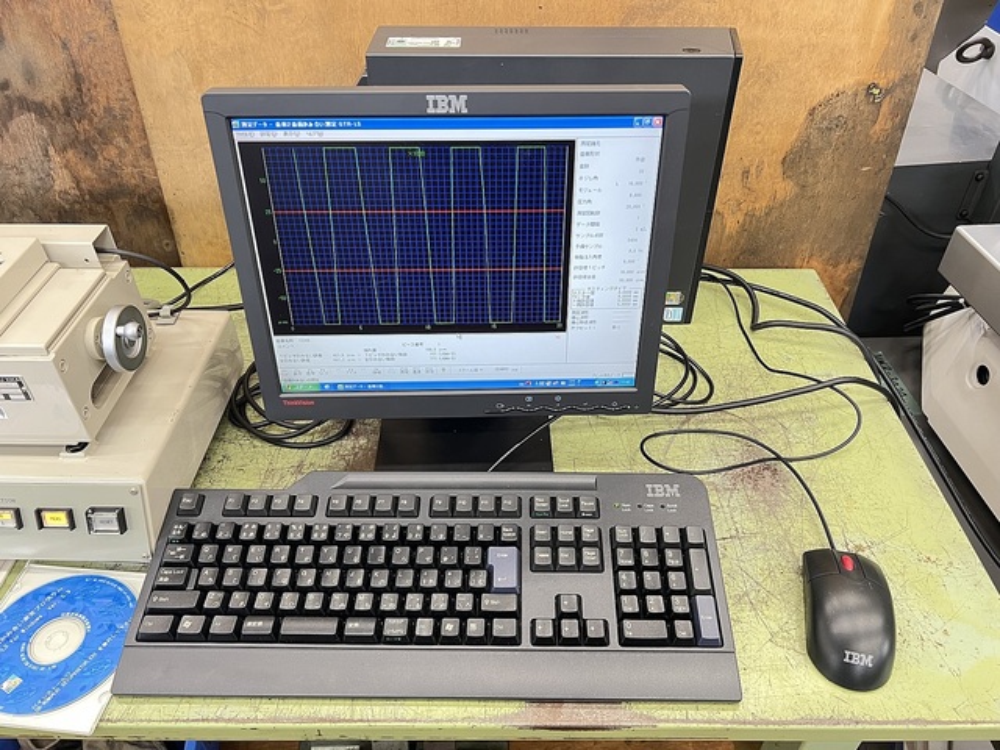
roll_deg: +0.2
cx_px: 500
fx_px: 751
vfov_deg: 53.1
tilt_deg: -40.6
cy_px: 375
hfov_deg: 67.3
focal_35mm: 26
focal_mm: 5.7
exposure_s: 1/47
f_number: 1.5
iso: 250
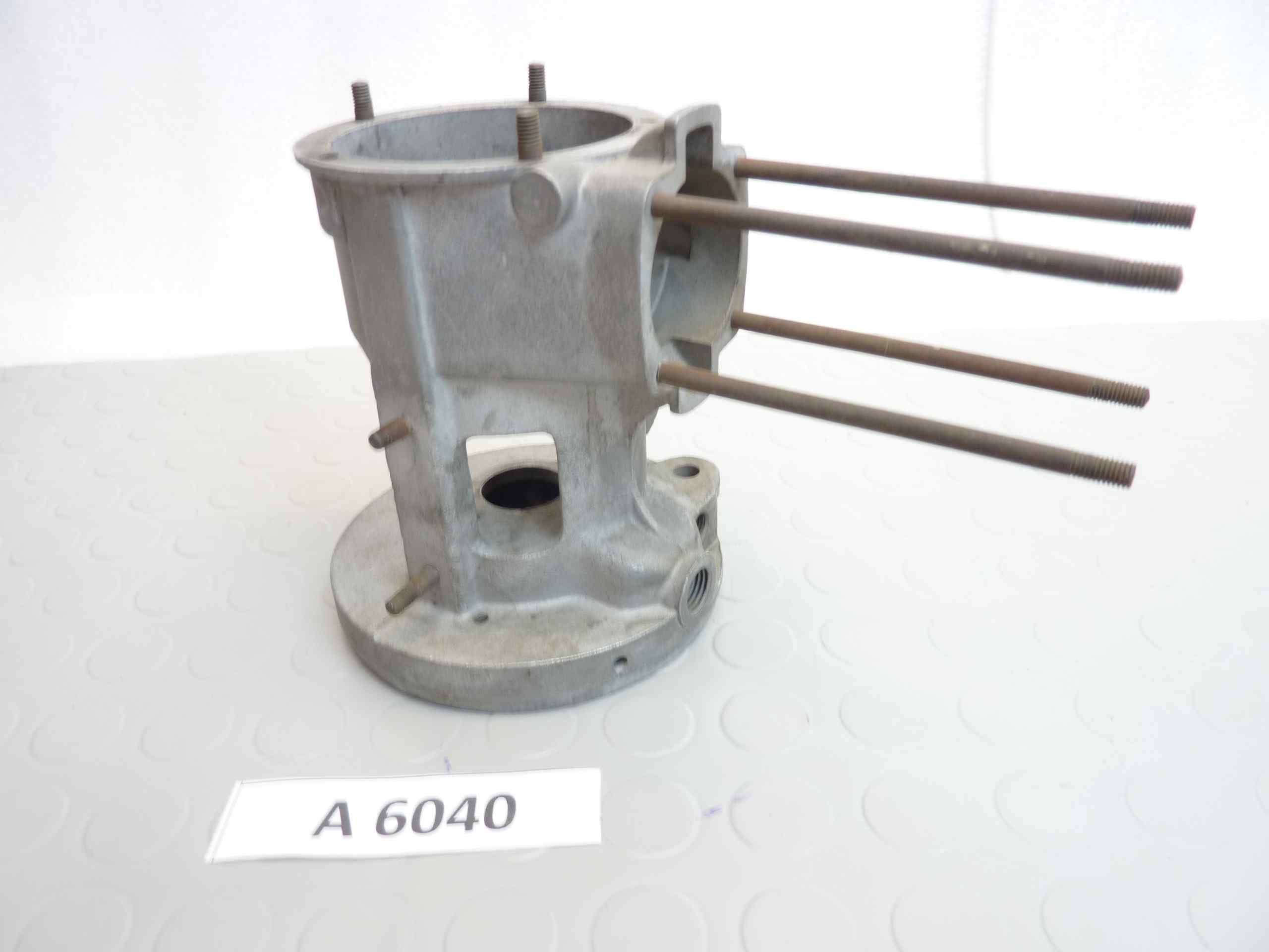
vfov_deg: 54.9
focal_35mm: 25
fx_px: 916
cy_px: 476
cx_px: 634
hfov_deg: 69.4
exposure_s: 1/10
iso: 80
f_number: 3.3
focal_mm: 4.1
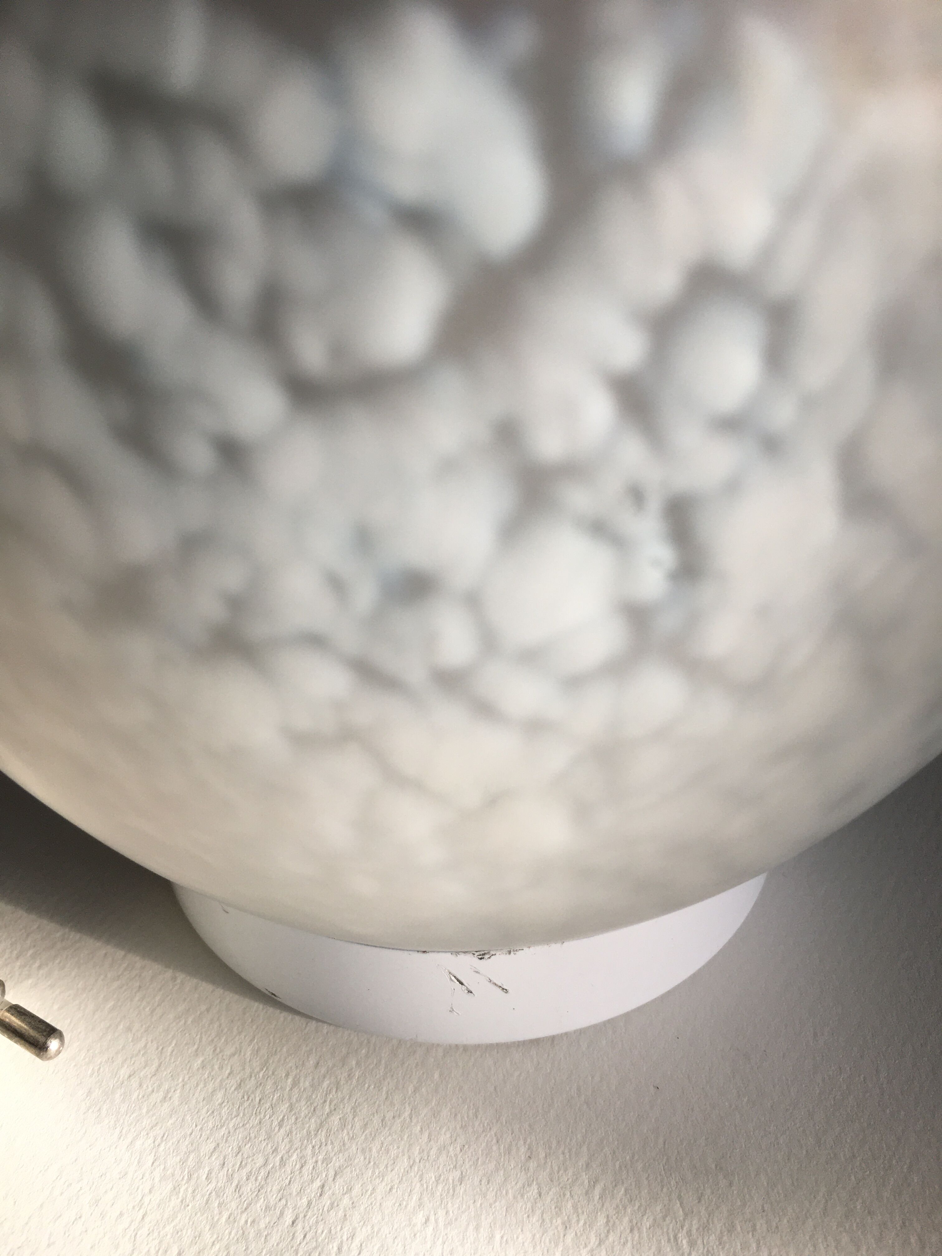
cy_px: 628
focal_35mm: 29
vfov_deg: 61.7
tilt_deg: -32.1
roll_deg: +2.6
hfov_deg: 48.2
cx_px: 471
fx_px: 1052
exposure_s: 1/100
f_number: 2.2
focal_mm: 4.15
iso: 40
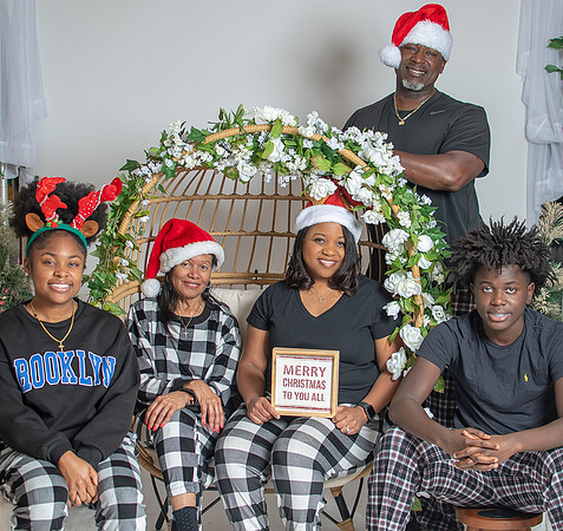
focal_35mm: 64
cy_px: 266
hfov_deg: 27.5
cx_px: 299
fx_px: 1150
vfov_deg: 26.0
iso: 100
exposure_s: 1/250
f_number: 3.2
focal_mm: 35
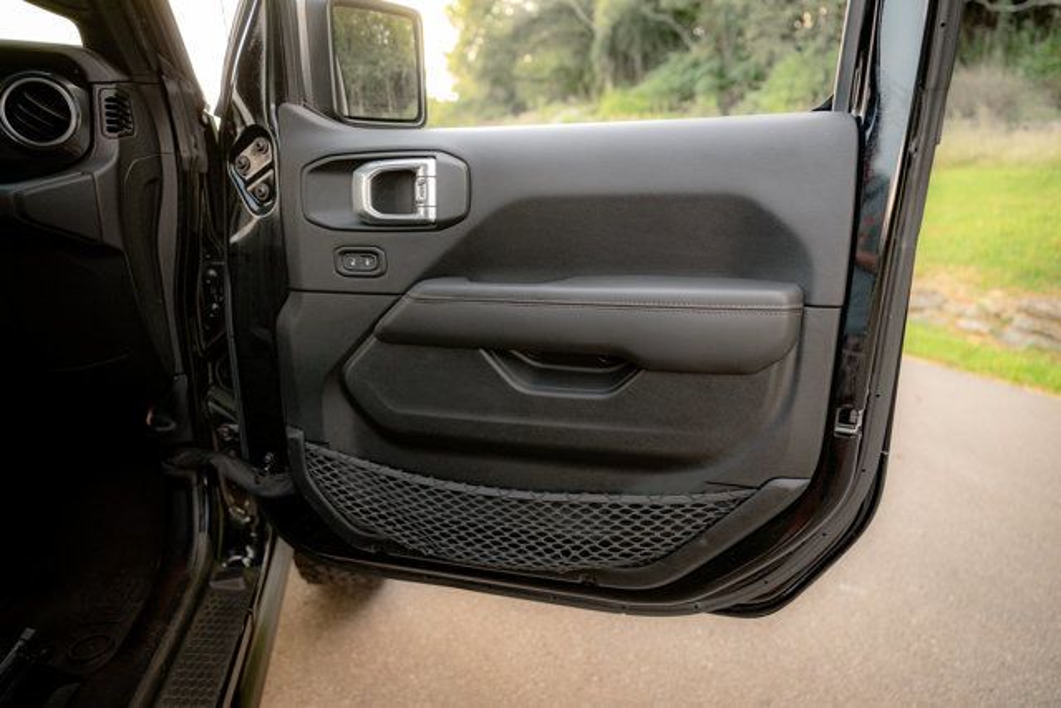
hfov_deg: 73.7
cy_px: 354
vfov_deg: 53.2
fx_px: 707
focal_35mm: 24
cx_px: 530
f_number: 2.8
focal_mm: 24
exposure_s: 1/250
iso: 1250
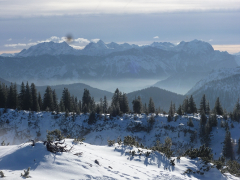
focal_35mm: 61
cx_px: 120
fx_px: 423
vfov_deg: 24.0
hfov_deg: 31.7
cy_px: 90
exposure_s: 1/640
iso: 100
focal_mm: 10.9
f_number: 5.6
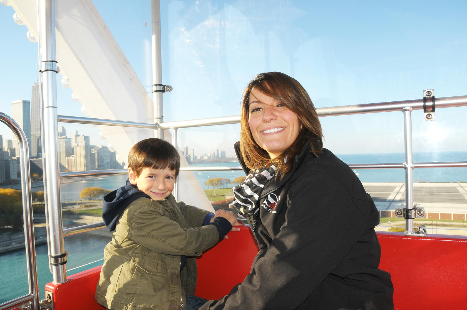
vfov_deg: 47.8
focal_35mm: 27
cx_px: 234
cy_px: 155
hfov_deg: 67.4
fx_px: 350
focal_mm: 18
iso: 200
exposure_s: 1/250
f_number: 10
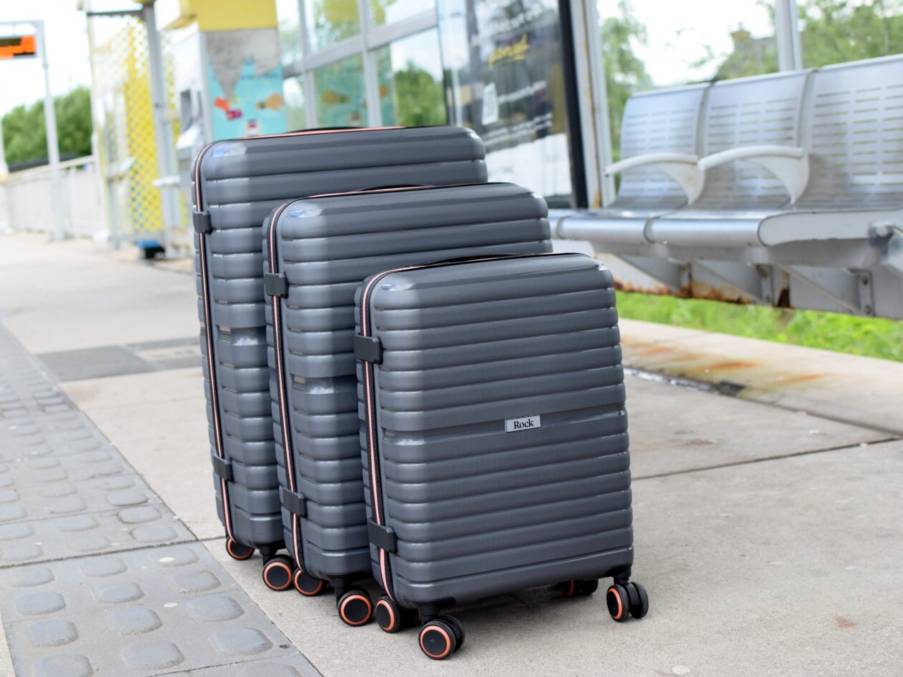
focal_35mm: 58
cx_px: 418
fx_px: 1501
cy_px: 335
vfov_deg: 25.4
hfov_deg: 33.5
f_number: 4
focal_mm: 35
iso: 560
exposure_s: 1/1000
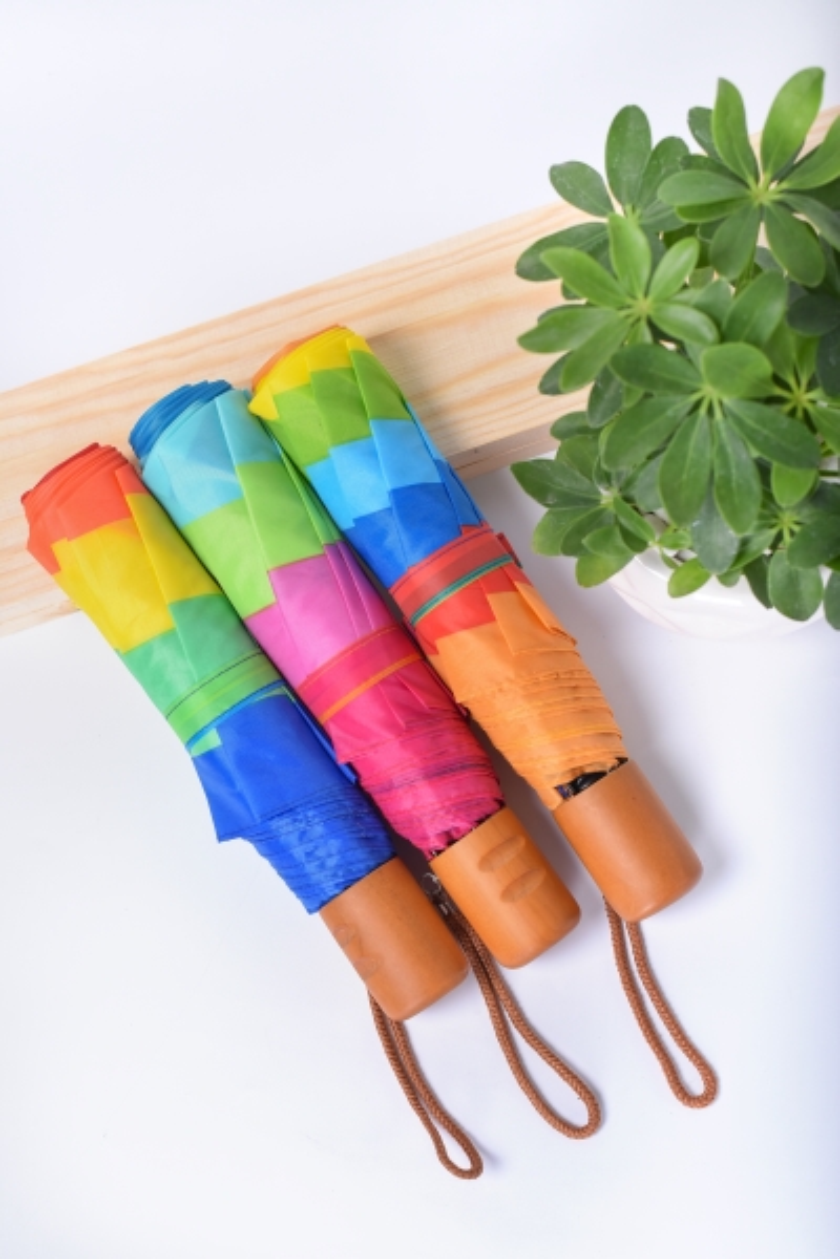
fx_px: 1750
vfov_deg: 39.6
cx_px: 420
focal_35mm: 50
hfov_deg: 27.0
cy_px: 630
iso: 100
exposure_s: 1/200
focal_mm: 50
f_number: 5.6
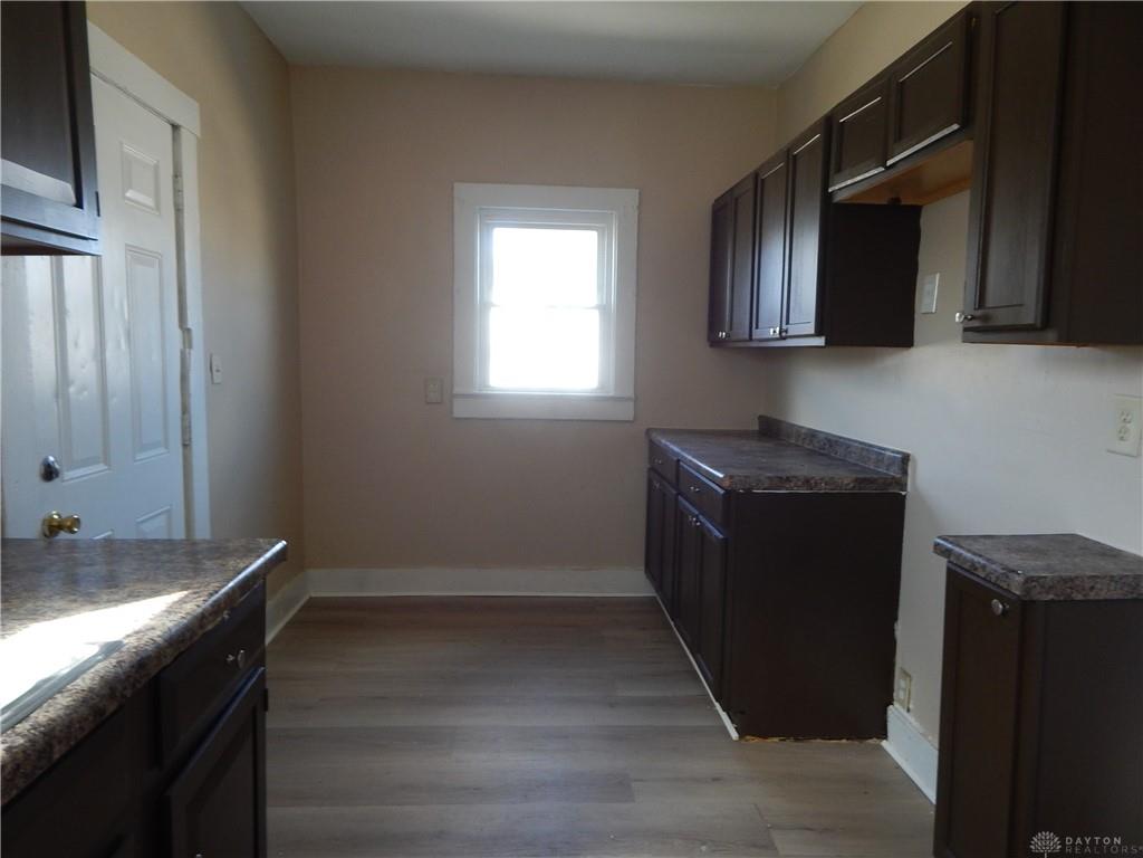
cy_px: 429
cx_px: 572
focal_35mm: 22
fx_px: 726
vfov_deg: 61.1
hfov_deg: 76.4
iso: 180
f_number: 3
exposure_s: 1/30
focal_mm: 4
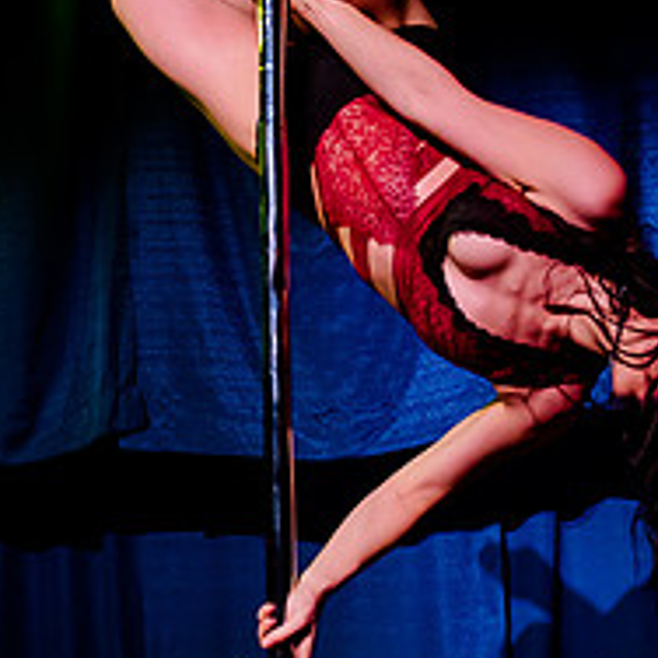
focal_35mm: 84
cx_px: 125
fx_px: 1806
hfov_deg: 20.4
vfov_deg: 20.5
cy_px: 496
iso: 3200
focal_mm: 24
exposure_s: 1/160
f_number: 2.8
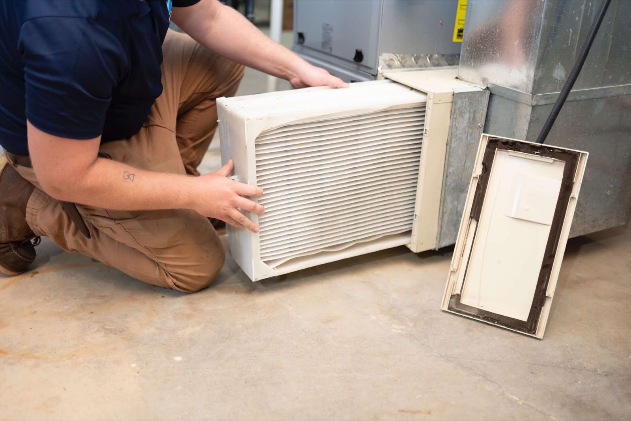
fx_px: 613
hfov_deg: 54.4
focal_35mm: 35
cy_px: 210
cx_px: 316
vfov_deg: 37.9
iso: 2000
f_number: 1.4
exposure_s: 1/200
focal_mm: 35
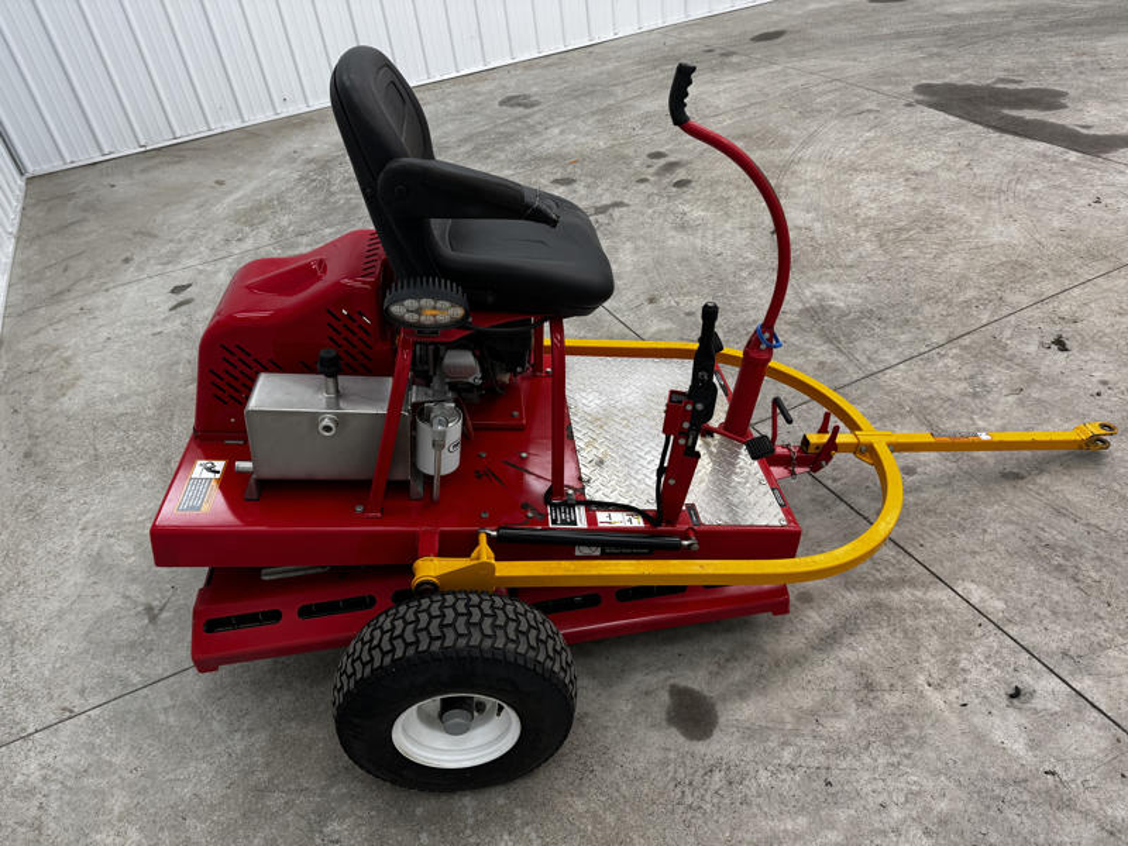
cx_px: 564
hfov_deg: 71.6
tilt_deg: -38.4
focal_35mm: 24
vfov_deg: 56.8
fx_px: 782
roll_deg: +7.3
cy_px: 423
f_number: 1.78
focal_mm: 6.76
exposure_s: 1/120
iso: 80
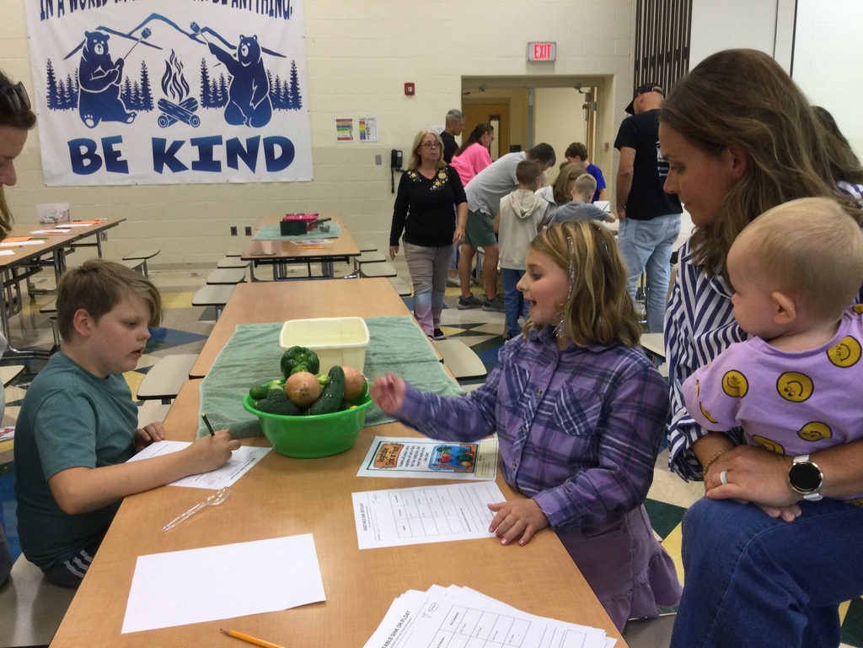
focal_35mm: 31
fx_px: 773
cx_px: 432
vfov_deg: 45.4
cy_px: 324
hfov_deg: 58.4
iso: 80
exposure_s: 1/30
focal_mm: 3.3
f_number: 2.4
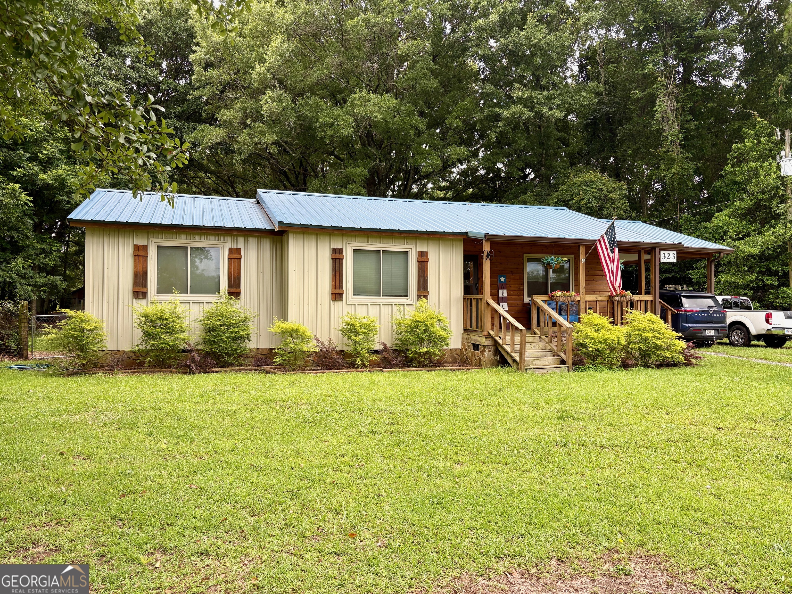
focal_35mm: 26
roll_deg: +0.2
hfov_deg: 67.3
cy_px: 297
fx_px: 595
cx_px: 396
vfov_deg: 53.1
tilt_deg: +0.8
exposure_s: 1/482
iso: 50
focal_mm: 5.96
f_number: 1.6
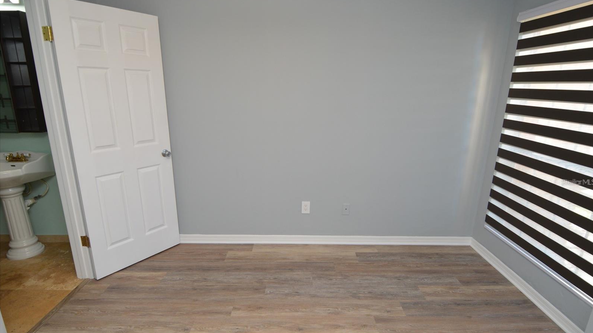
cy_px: 182
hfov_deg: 89.6
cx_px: 298
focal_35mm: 19
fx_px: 299
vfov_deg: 58.2
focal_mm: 12
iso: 560
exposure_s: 1/60
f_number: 4
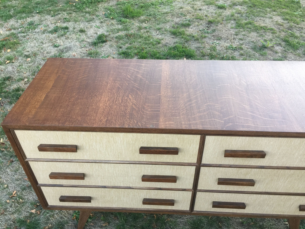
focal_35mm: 29
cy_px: 114
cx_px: 152
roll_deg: +0.8
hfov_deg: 61.7
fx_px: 256
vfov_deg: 48.2
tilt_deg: -40.3
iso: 32
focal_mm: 4.15
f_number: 2.2
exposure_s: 1/33
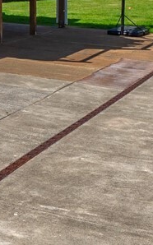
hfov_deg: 11.8
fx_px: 581
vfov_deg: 22.5
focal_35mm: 87
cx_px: -232
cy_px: -21
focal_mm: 15
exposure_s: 1/250
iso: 80
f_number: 7.1
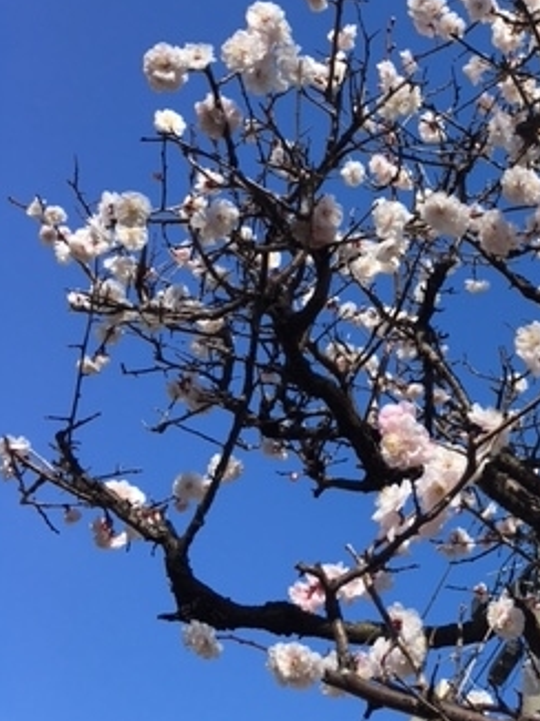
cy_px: 292
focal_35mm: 57
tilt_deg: +44.6
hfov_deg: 24.5
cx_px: 529
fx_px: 1187
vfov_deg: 33.7
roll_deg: -3.0
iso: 25
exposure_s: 1/1326
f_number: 2.2
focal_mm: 4.15
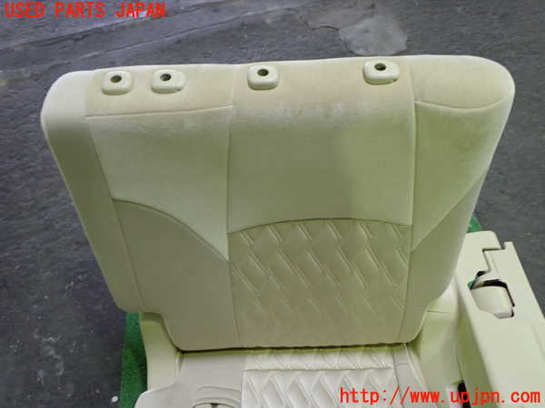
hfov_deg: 60.0
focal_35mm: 30
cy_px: 204
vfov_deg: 46.8
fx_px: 472
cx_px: 272
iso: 250
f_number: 2.3
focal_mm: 5.4
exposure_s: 1/30
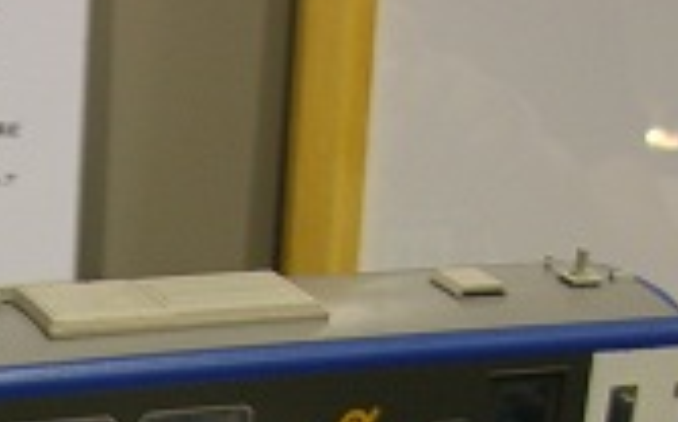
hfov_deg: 18.5
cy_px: 712
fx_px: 2030
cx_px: 6
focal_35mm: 110
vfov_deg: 11.2
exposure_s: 1/9.9
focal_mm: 5.8
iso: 50
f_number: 2.8
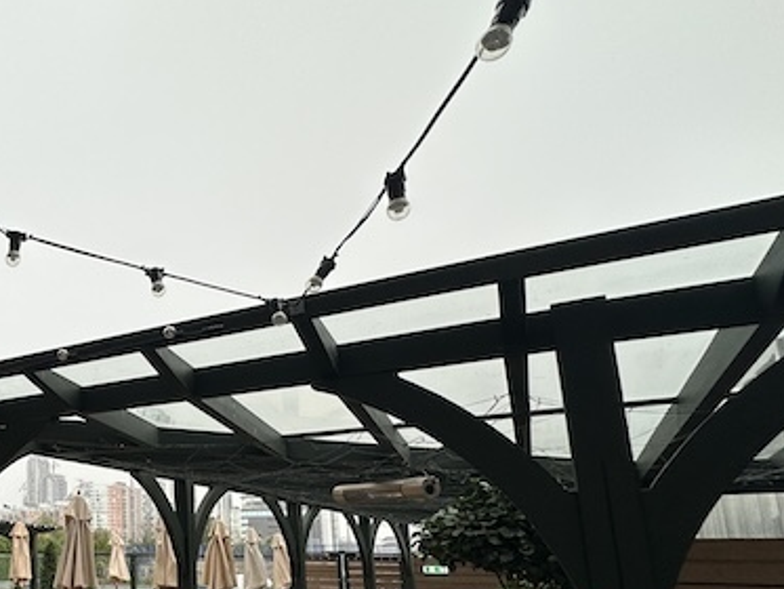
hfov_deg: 47.7
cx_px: -27
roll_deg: -1.4
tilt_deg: +11.1
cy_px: 435
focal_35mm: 30
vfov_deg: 45.3
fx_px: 680
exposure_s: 1/99
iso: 50
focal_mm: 2.22
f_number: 2.2
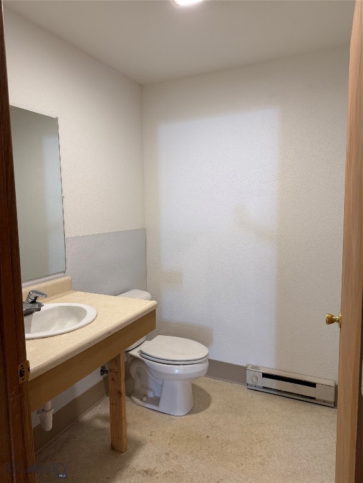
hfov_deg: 56.8
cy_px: 242
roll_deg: +0.1
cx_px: 182
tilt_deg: -5.8
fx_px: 336
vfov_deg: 71.6
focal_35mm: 24
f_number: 1.78
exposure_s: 1/120
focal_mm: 6.76
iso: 160
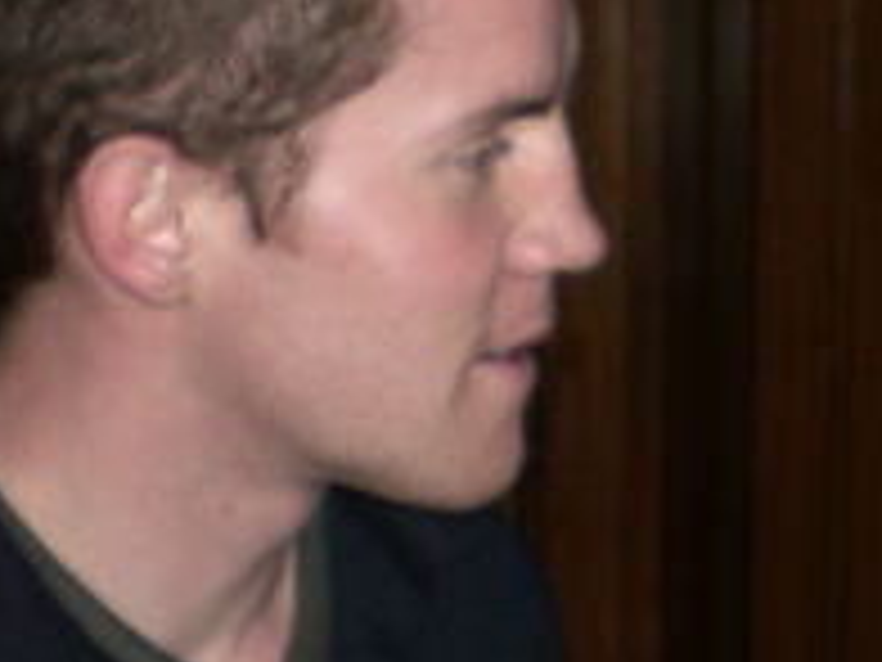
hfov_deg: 15.4
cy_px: 455
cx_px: 994
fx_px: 3159
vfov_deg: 11.9
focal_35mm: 124
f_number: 3.1
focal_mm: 6.3
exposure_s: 1/60
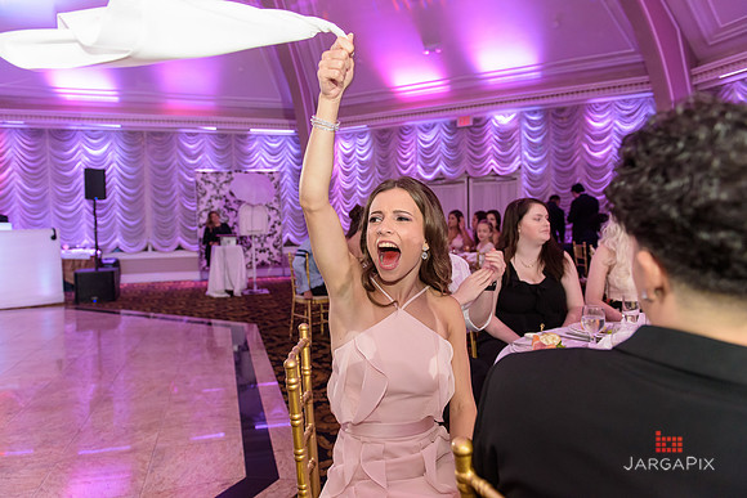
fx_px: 498
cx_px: 374
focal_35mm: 24
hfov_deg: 73.7
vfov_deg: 53.2
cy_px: 249
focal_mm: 24
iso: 1600
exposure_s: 1/125
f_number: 3.2
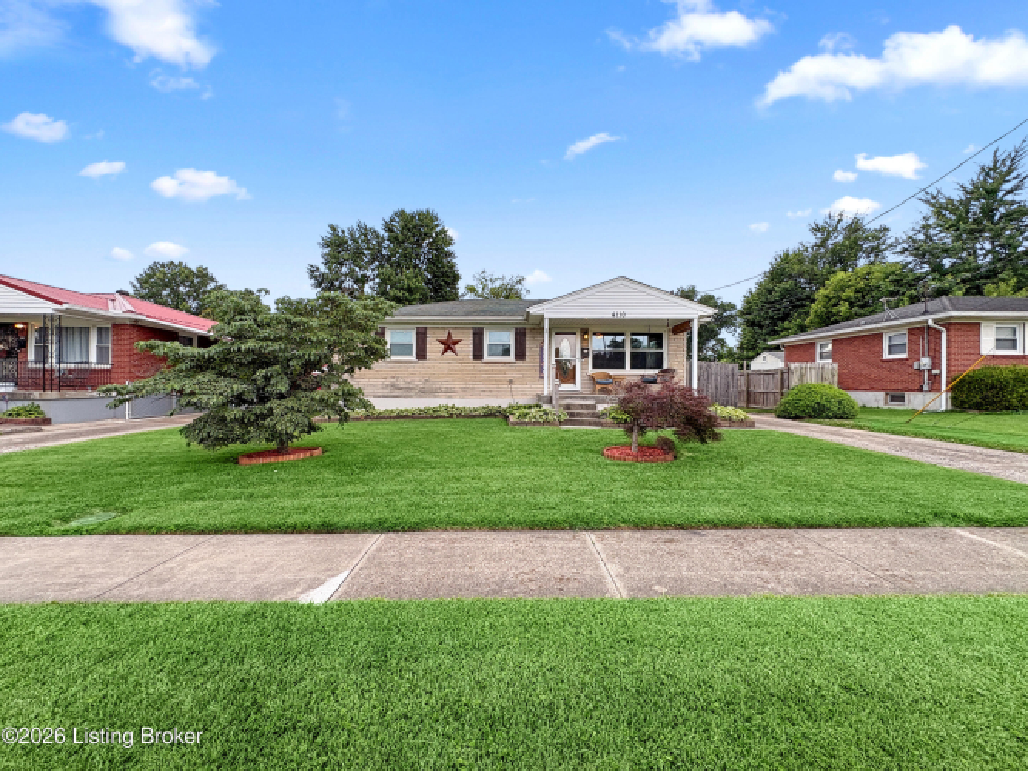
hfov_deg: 102.1
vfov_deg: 85.7
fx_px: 416
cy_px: 386
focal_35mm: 14
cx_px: 514
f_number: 2.2
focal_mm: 2.22
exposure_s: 1/100
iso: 50
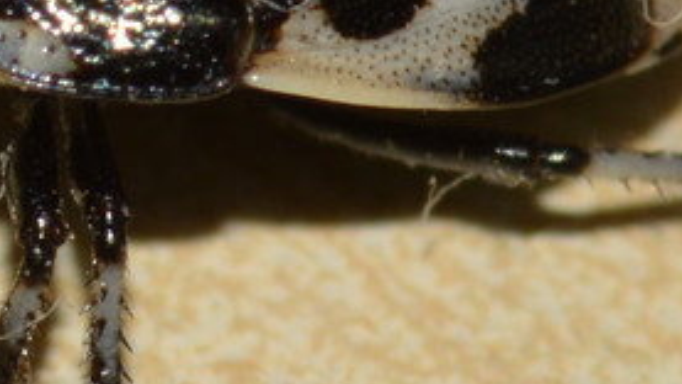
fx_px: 9840
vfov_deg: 2.2
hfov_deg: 4.0
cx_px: 98
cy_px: -10
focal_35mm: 544
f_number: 25
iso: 100
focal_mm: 100
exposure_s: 1/200
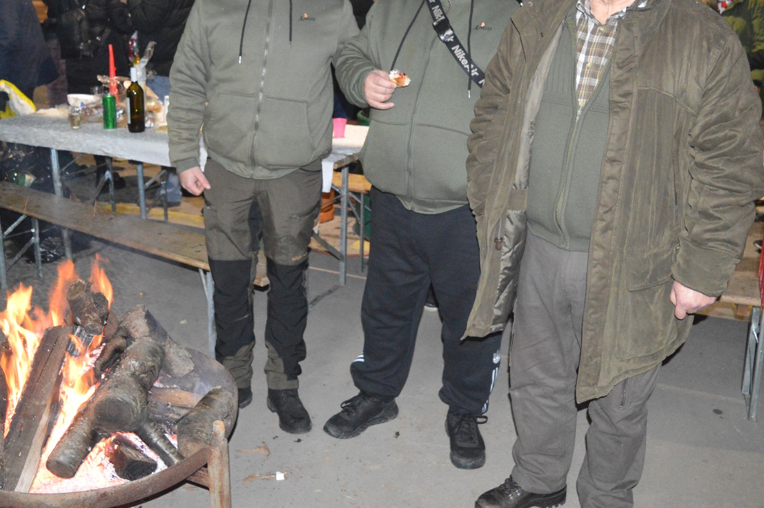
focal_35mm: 37
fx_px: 785
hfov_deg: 51.8
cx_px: 346
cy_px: 171
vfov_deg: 35.5
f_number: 4
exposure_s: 1/60
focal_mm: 18
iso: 3200
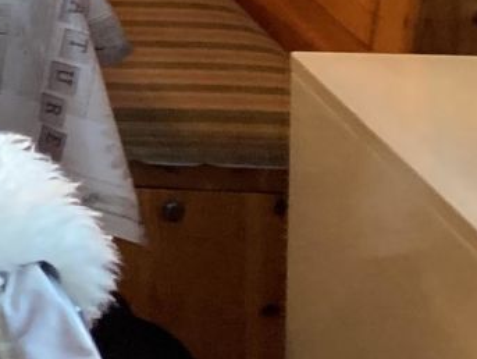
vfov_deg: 8.4
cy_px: -395
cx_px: -779
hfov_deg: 9.9
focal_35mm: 167
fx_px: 2304
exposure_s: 1/50
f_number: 1.8
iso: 200
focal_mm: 3.99
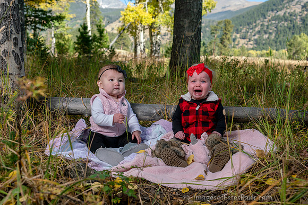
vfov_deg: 37.9
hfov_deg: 54.4
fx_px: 300
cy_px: 102
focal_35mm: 35
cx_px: 154
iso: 160
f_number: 4.5
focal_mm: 35
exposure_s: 1/800
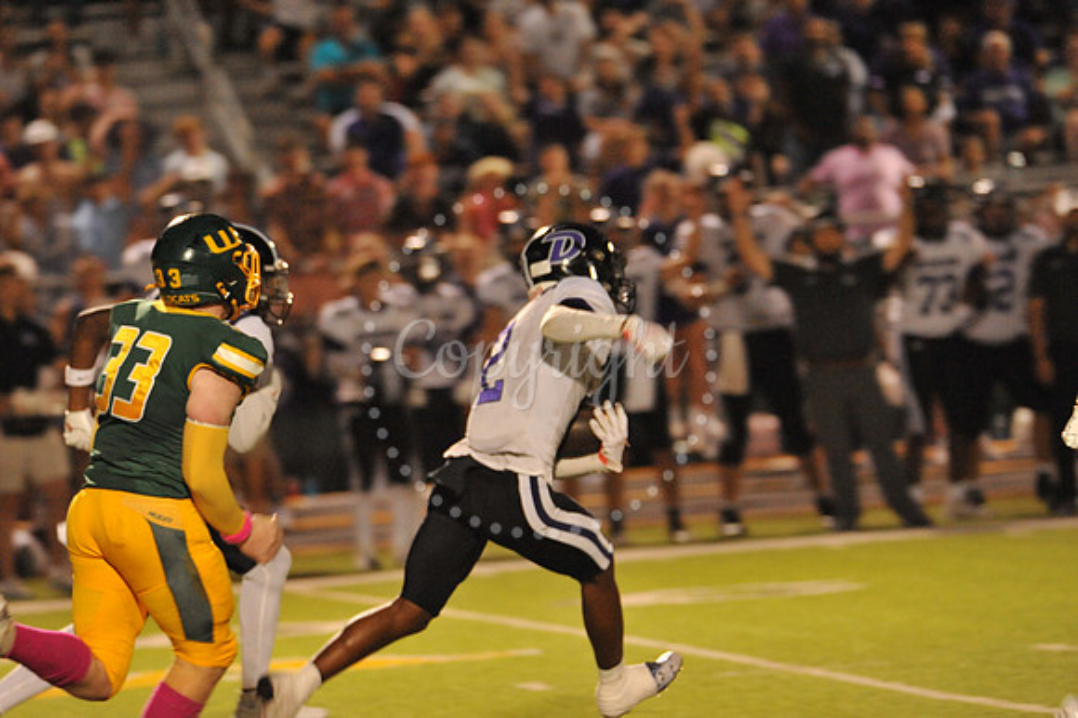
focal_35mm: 350
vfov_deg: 3.9
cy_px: 359
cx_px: 539
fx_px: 10474
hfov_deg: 5.9
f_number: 6.3
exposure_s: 1/200
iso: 6400
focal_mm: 350
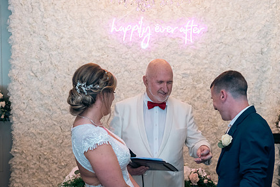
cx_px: 165
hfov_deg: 36.7
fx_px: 420
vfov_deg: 25.0
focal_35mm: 54
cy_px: 122
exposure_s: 1/160
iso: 640
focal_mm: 40
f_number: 3.5
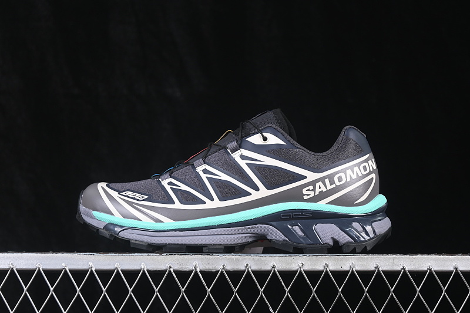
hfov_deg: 27.0
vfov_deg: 18.2
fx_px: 979
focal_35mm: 75
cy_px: 156
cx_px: 235
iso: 160
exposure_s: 1/60
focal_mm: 50
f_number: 6.3
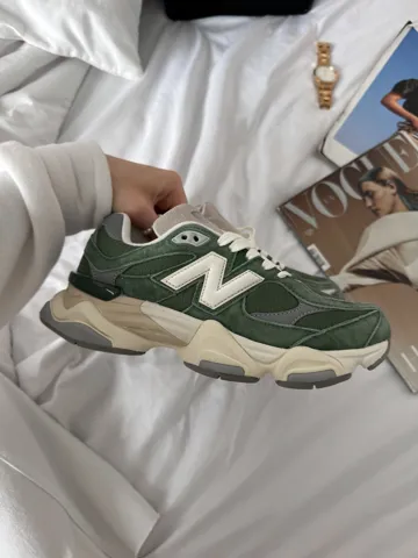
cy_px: 279
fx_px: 386
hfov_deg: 56.8
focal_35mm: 24
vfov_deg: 71.6
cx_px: 209
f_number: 1.8
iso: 125
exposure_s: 1/120
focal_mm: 6.76
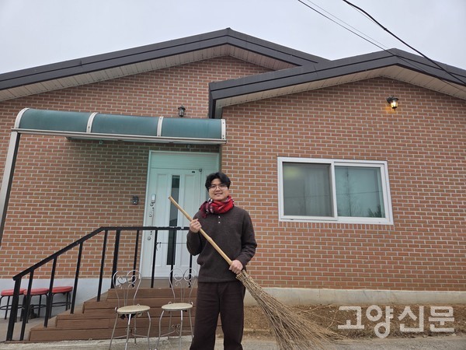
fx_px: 310
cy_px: 175
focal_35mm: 23
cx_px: 233
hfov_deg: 73.9
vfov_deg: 58.9
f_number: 1.8
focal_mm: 5.4
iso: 80
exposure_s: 1/1780
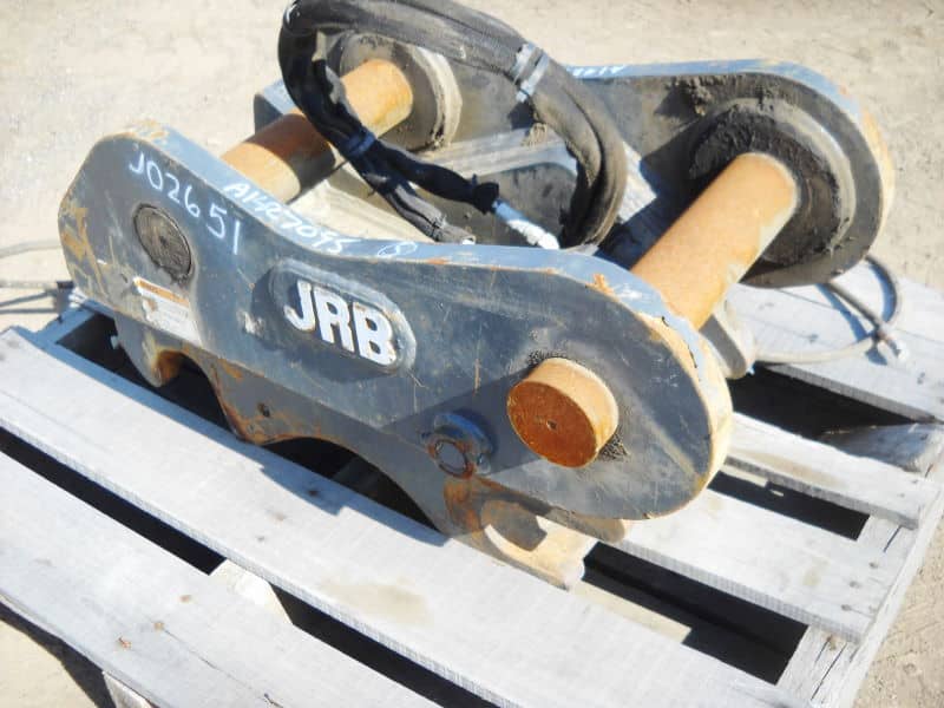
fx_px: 1118
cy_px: 354
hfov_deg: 45.8
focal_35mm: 41
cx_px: 472
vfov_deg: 35.1
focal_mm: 6.72
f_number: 3.1
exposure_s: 1/323
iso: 64
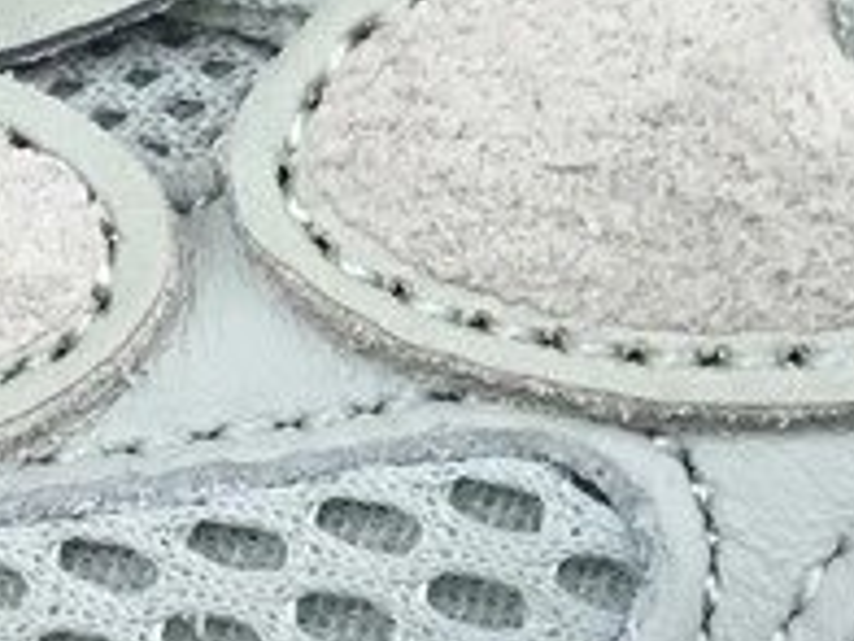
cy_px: 678
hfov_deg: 12.5
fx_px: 3503
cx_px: -741
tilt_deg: -36.0
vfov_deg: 10.3
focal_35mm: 142
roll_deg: -4.8
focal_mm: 3.3
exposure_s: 1/359
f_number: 2.4
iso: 25
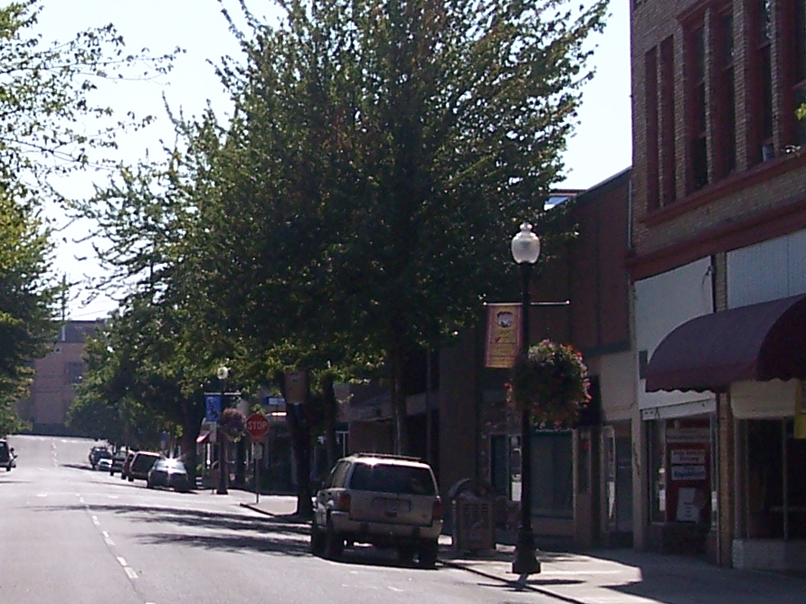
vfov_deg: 11.8
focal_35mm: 125
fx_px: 2910
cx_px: -32
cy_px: 100
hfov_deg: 15.4
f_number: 4
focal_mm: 8
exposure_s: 1/750
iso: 100
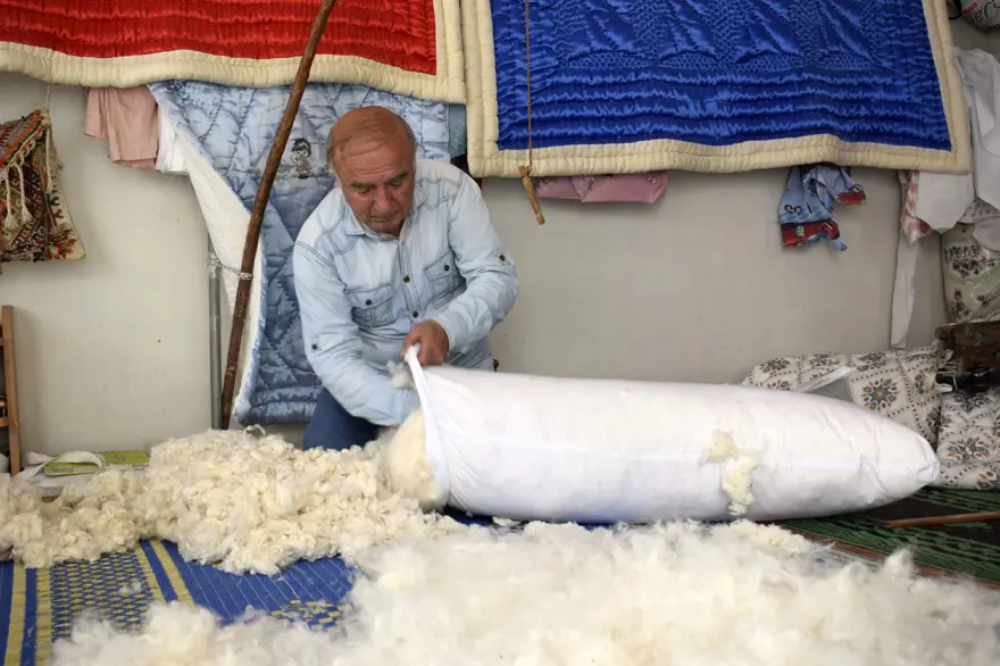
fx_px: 1083
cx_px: 500
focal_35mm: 39
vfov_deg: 34.2
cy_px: 333
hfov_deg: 49.6
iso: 400
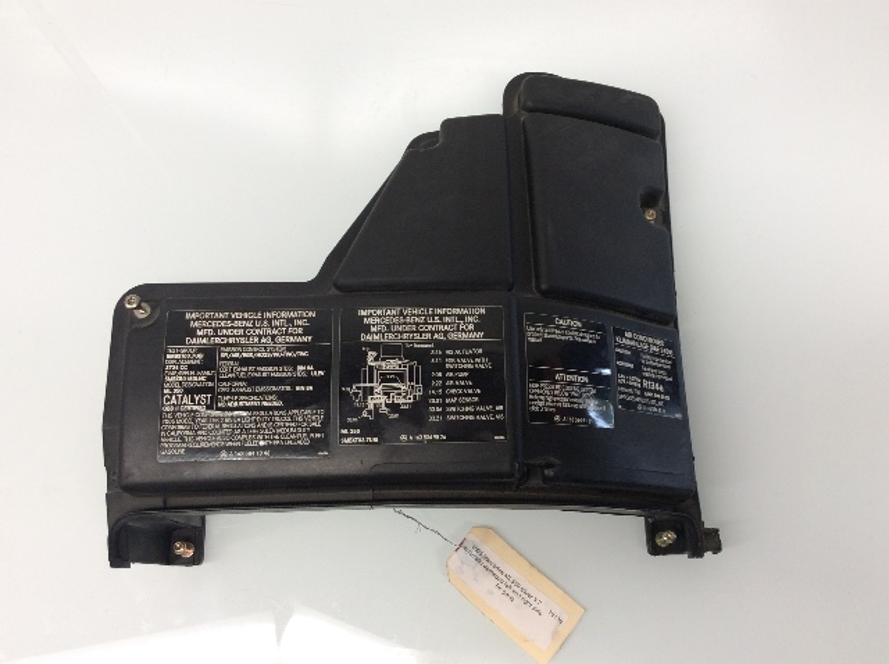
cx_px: 444
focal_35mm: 32
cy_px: 332
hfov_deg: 56.9
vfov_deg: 44.1
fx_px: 821
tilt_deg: -76.2
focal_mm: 3.3
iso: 40
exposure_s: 1/40
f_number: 2.4
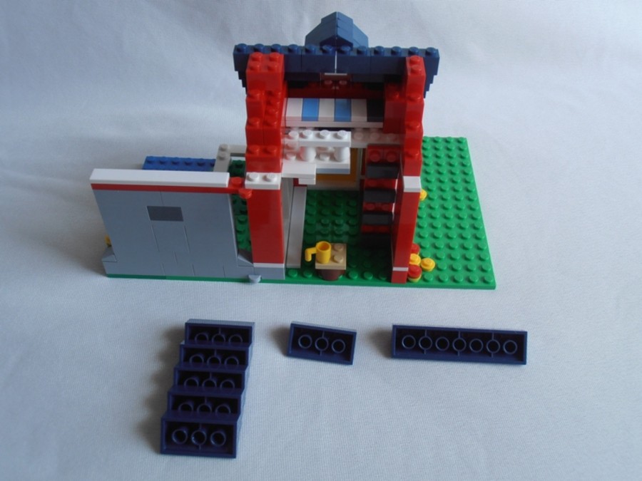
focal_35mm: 37
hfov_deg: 50.1
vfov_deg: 38.7
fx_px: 686
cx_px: 321
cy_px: 240
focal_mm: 6.61
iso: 80
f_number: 3.9
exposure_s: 1/80
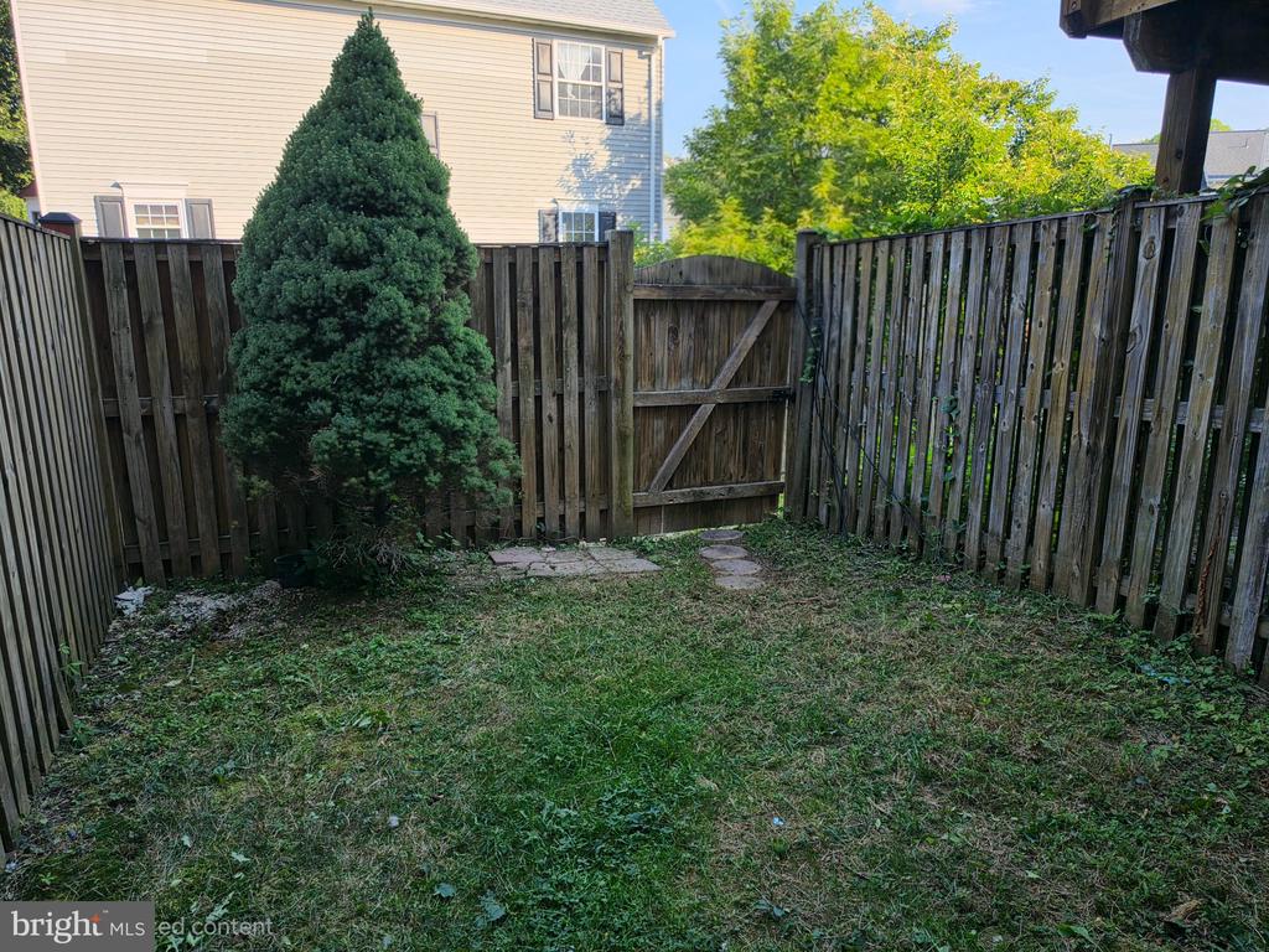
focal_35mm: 23
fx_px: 843
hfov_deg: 73.9
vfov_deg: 58.9
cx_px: 634
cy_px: 476
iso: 64
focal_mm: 6.5
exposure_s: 1/2500
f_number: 1.4
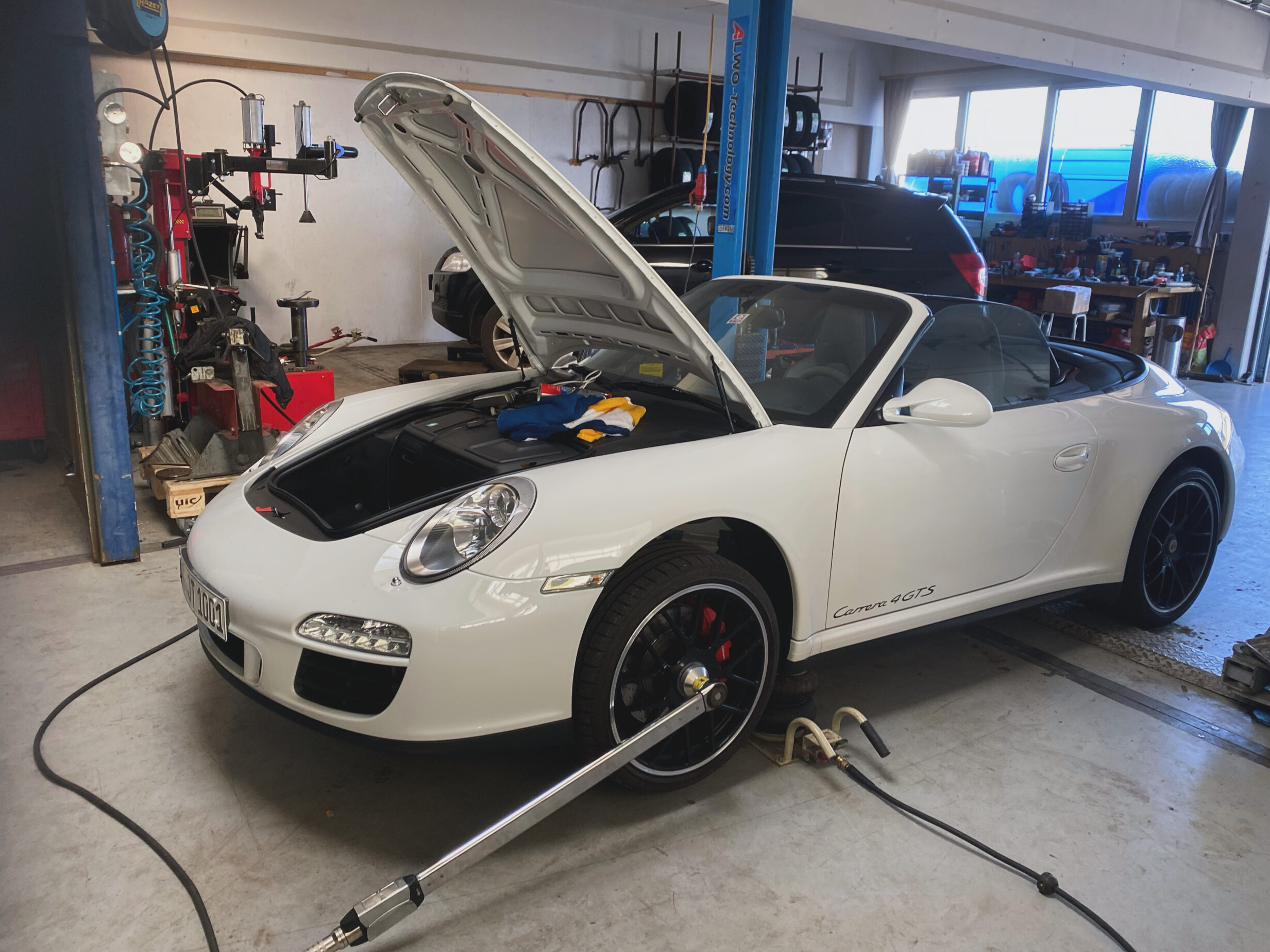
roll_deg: -2.4
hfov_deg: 65.3
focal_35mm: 27
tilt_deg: -13.7
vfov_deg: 51.4
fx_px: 991
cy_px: 461
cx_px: 648
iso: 125
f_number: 1.8
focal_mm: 4.25
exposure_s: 1/121
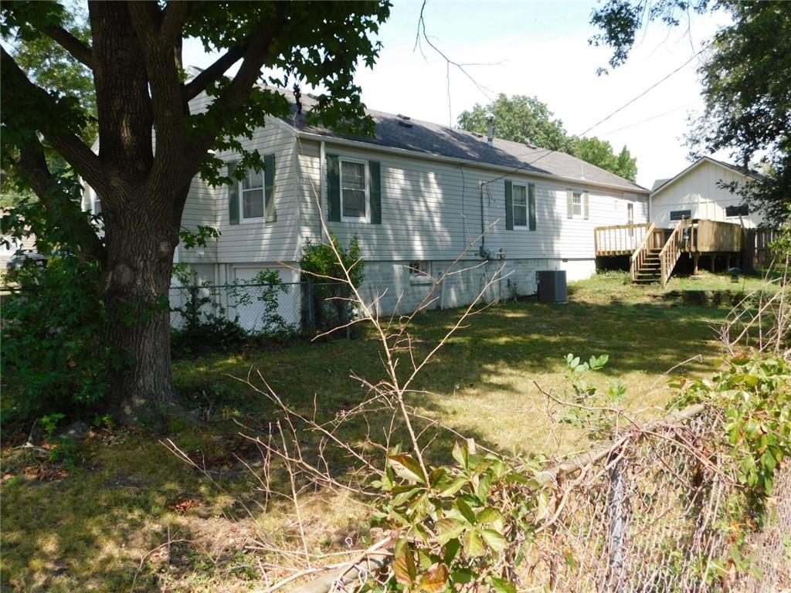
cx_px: 396
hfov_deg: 60.0
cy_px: 296
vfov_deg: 46.8
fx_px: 686
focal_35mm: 30
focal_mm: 5.3
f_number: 3.2
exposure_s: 1/640
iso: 125
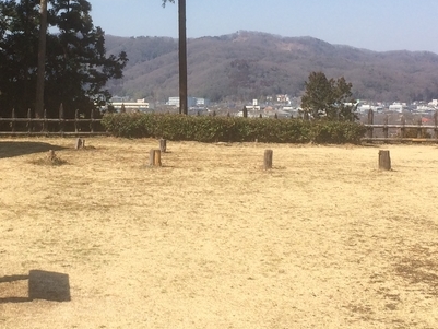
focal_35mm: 74
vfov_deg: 19.8
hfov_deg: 26.0
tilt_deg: +0.0
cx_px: 114
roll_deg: +0.9
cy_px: 106
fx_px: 937
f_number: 2.2
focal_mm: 4.15
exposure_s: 1/1953
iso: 32
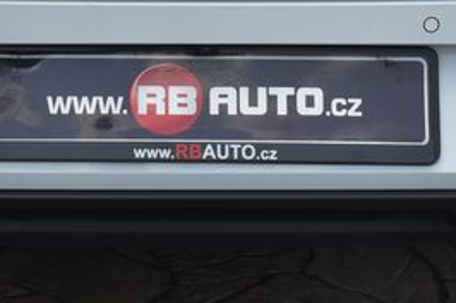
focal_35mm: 185
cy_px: -229
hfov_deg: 11.1
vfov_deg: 7.2
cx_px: 129
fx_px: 2342
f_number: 10
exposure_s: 1/400
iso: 500
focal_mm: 48
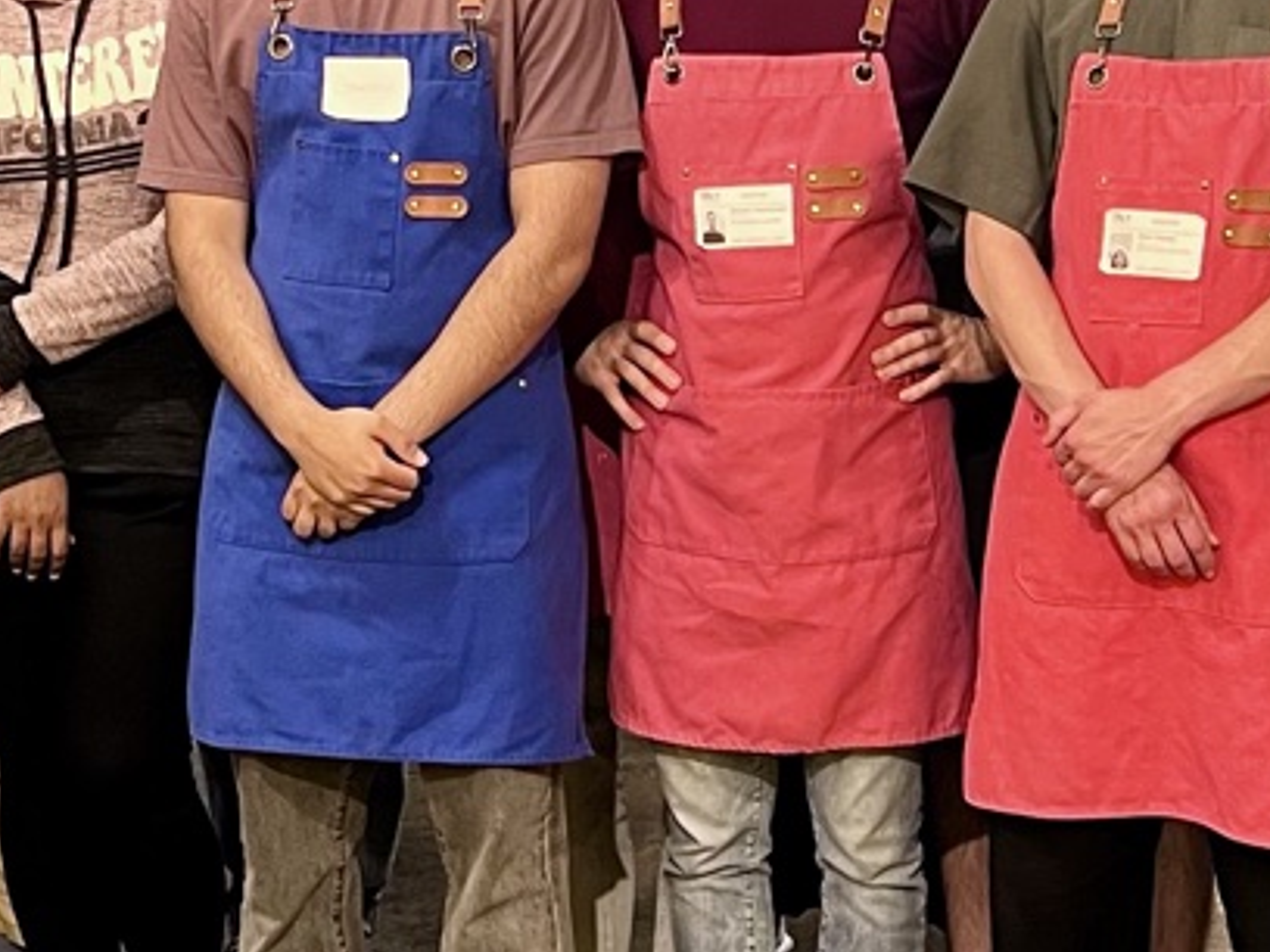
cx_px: 713
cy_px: 236
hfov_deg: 19.3
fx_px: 3742
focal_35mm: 102
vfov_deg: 14.4
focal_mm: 5.7
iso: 160
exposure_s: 1/60
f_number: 1.5
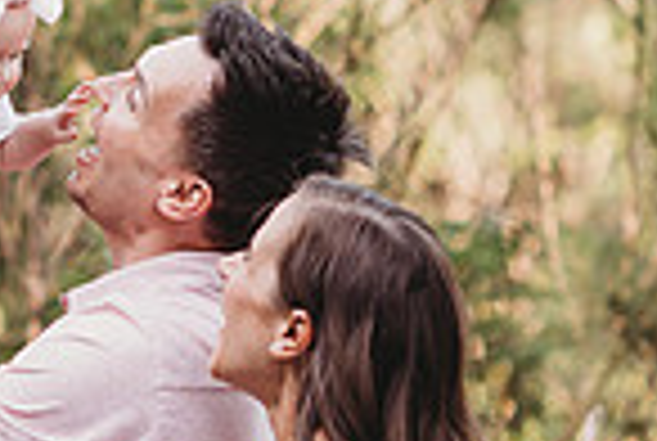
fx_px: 6163
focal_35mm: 337
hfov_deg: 6.1
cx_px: -104
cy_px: 227
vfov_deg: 4.1
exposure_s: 1/250
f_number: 2.2
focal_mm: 85
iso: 100
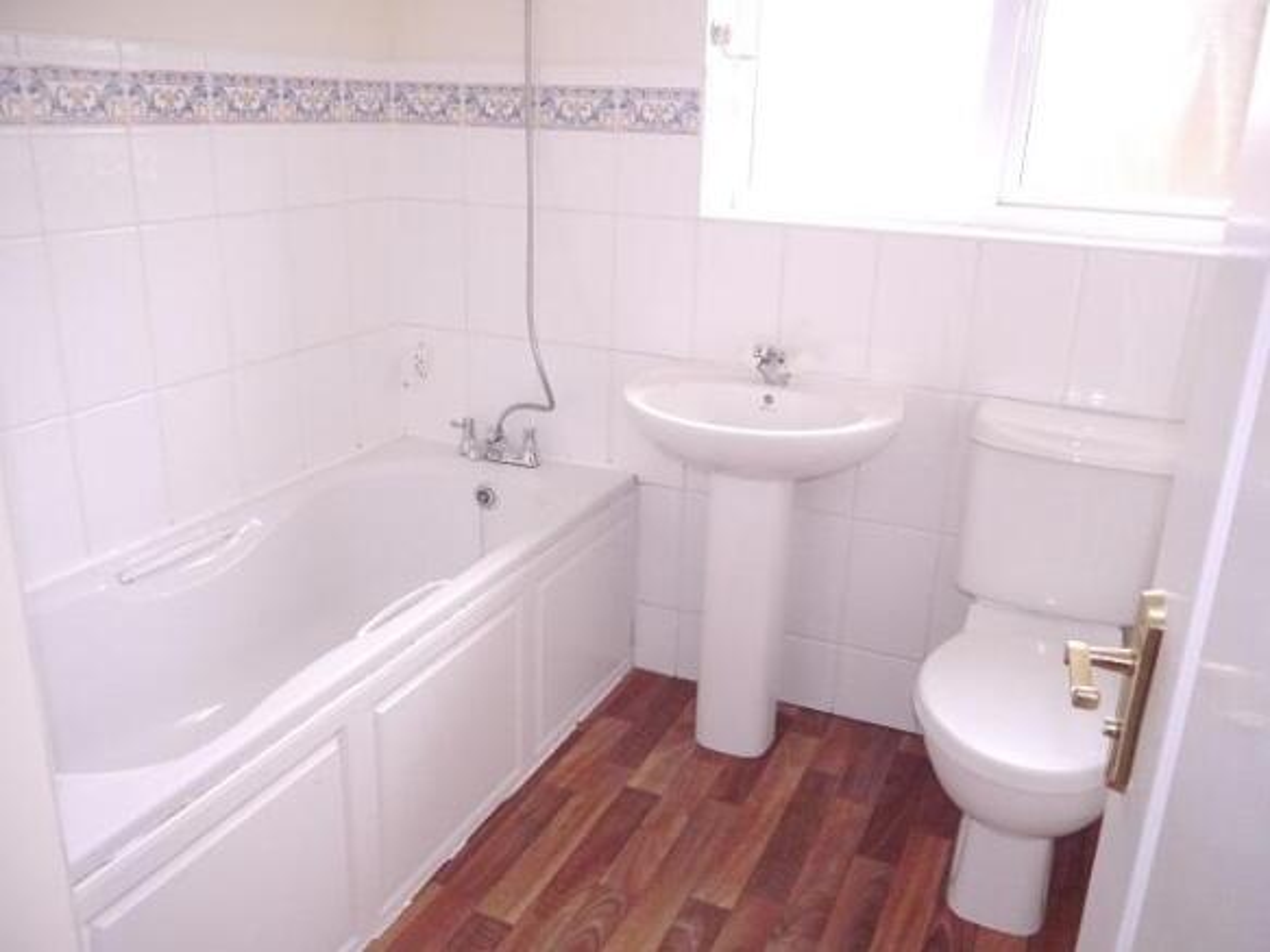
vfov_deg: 46.8
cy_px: 476
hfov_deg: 60.0
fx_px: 1100
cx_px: 635
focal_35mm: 30
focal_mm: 15
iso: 6400
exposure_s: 1/125
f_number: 3.6
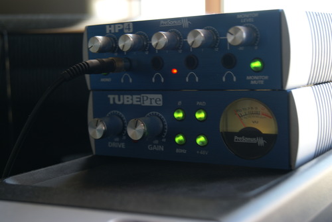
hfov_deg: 33.4
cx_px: 166
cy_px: 111
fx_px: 554
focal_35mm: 60
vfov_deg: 22.7
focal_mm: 40
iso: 100
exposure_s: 1/6
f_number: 5.6
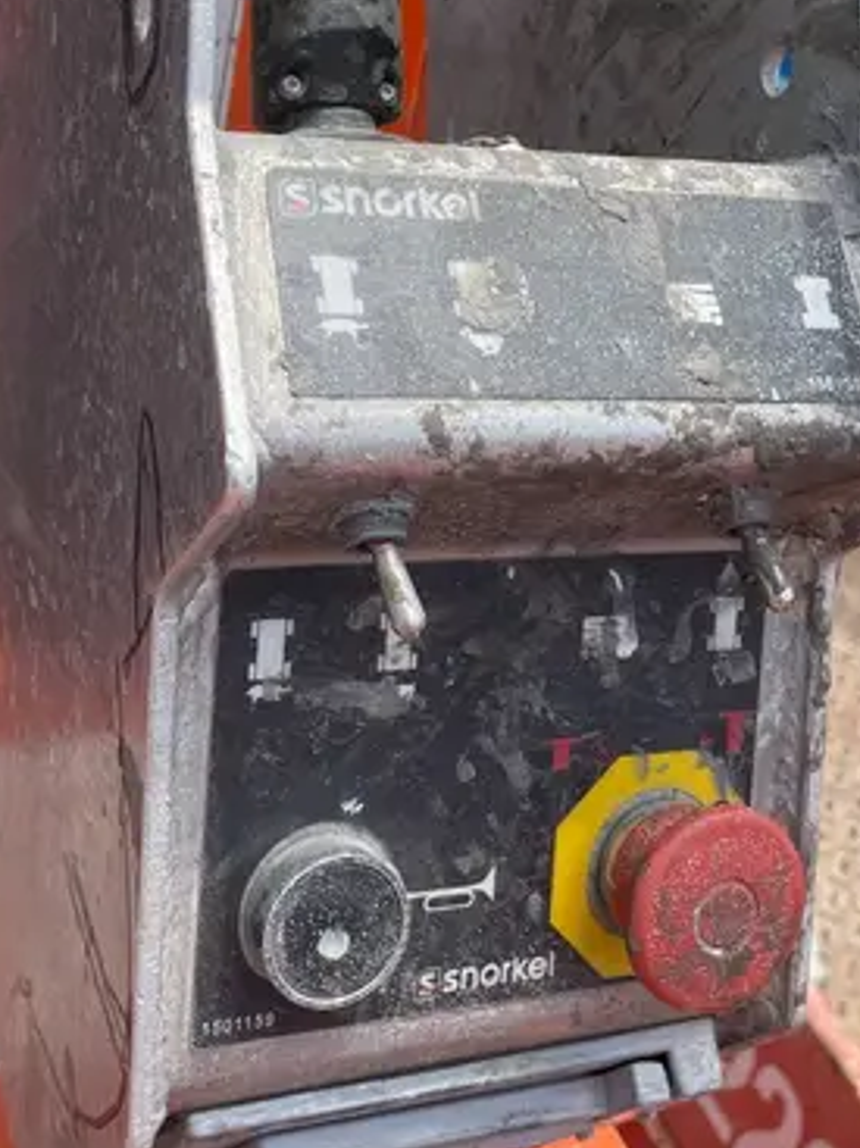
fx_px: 1724
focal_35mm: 52
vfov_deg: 35.9
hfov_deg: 28.0
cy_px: 271
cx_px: 503
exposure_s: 1/1350
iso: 32
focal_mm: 4.2
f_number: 1.6
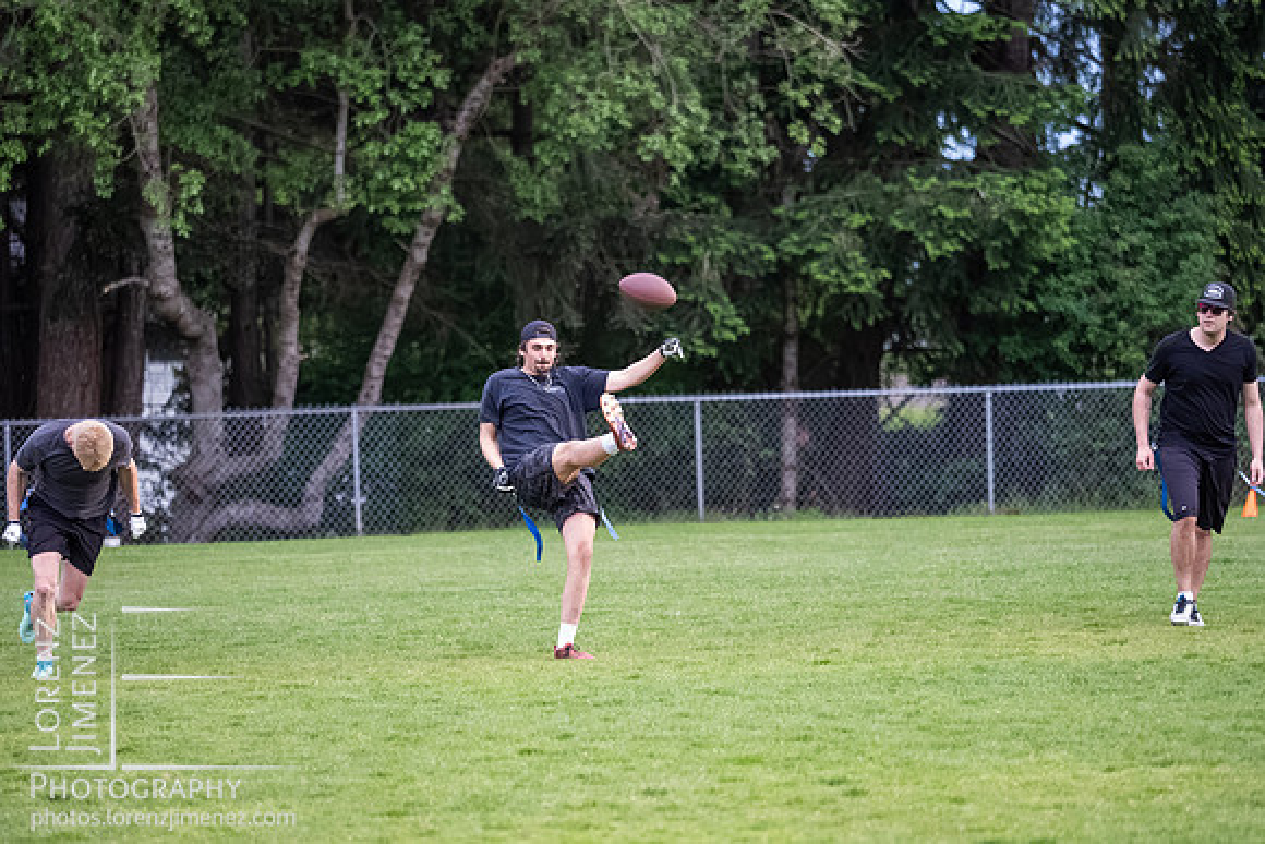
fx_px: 10966
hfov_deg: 6.6
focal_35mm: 312
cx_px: 632
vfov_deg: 4.4
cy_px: 475
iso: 5000
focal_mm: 150
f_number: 2.8
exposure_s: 1/1250
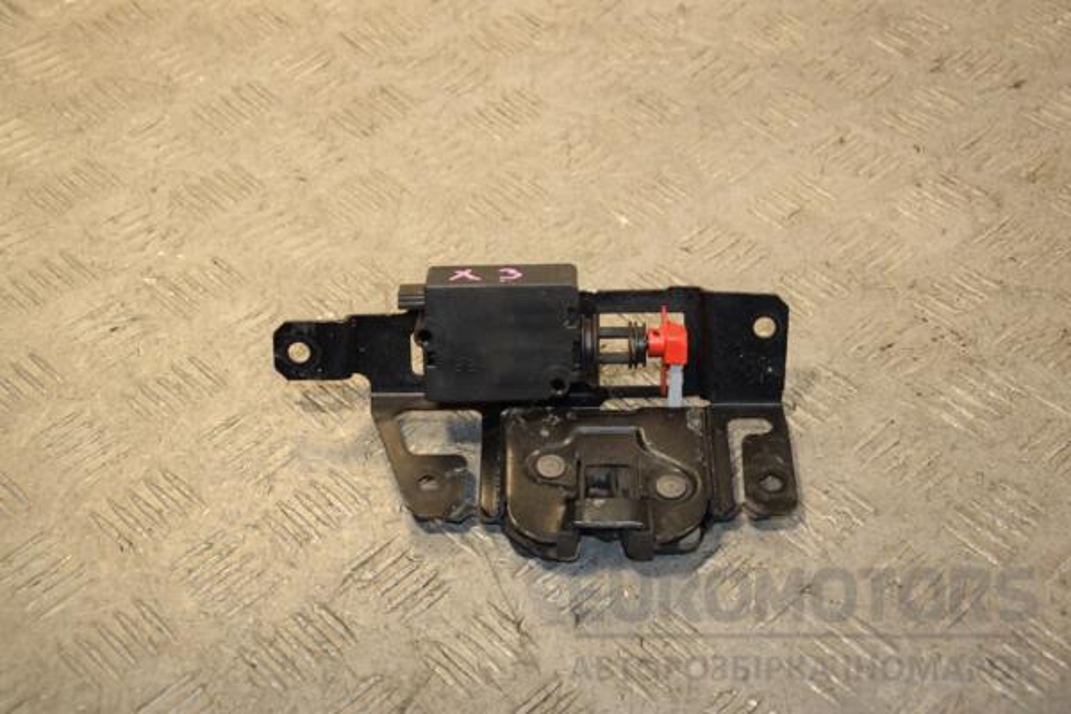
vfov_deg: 20.2
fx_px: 2008
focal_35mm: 68
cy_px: 357
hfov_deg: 29.9
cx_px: 536
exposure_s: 1/200
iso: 800
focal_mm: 45
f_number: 5.6
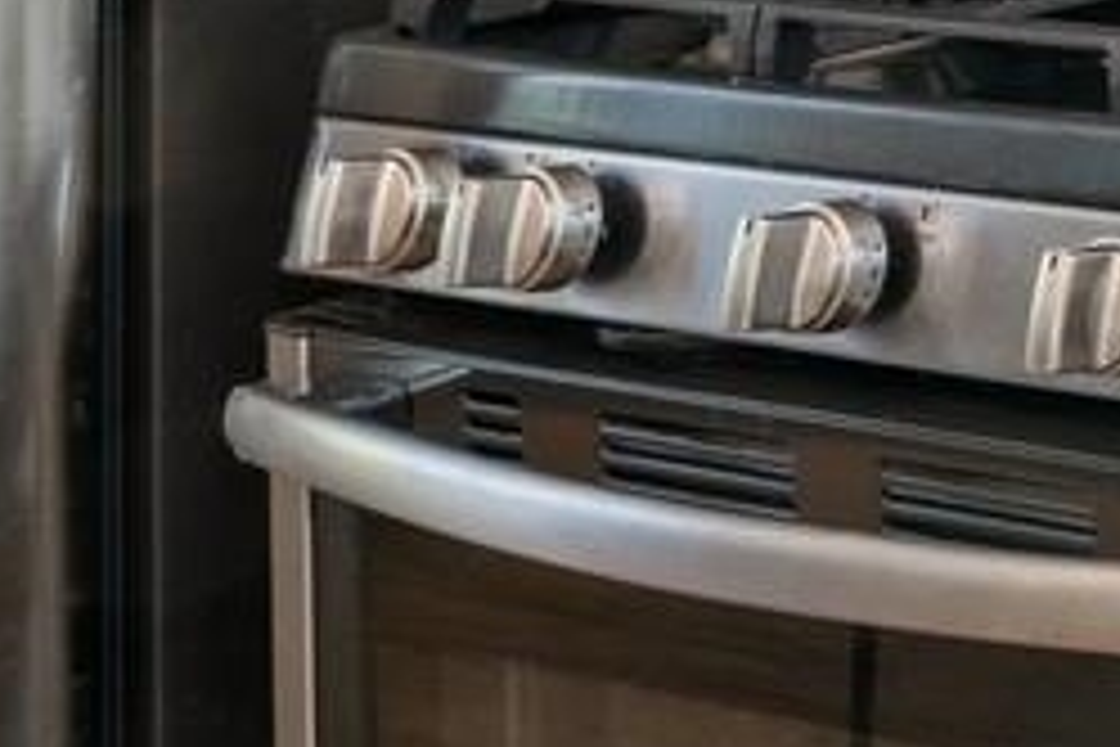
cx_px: 2645
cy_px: -367
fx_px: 2395
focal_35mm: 77
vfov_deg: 16.2
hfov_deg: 15.4
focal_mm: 12
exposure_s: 1/2
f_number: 11
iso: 200
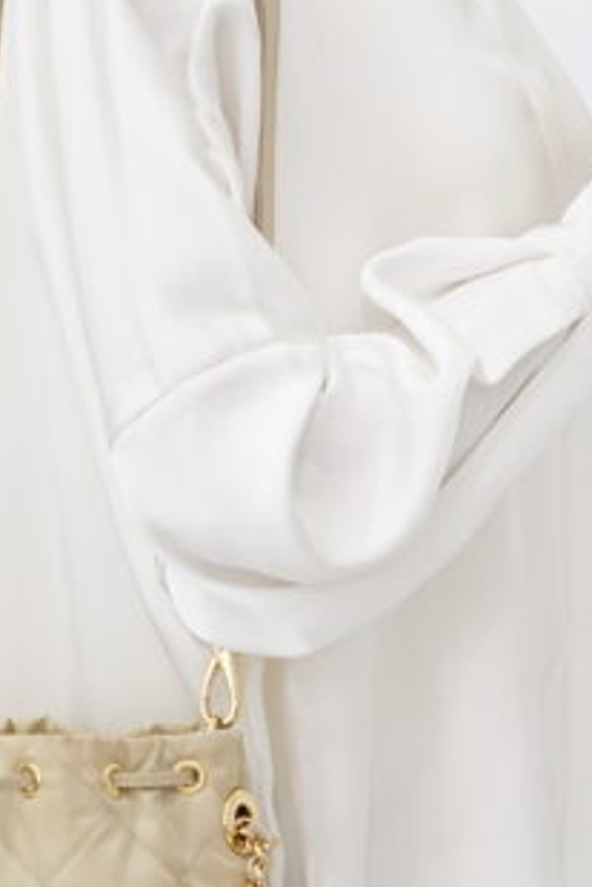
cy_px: 650
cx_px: 285
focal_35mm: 165
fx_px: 4065
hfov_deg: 8.3
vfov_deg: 12.4
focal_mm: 50
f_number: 6.3
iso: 640
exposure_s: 1/10
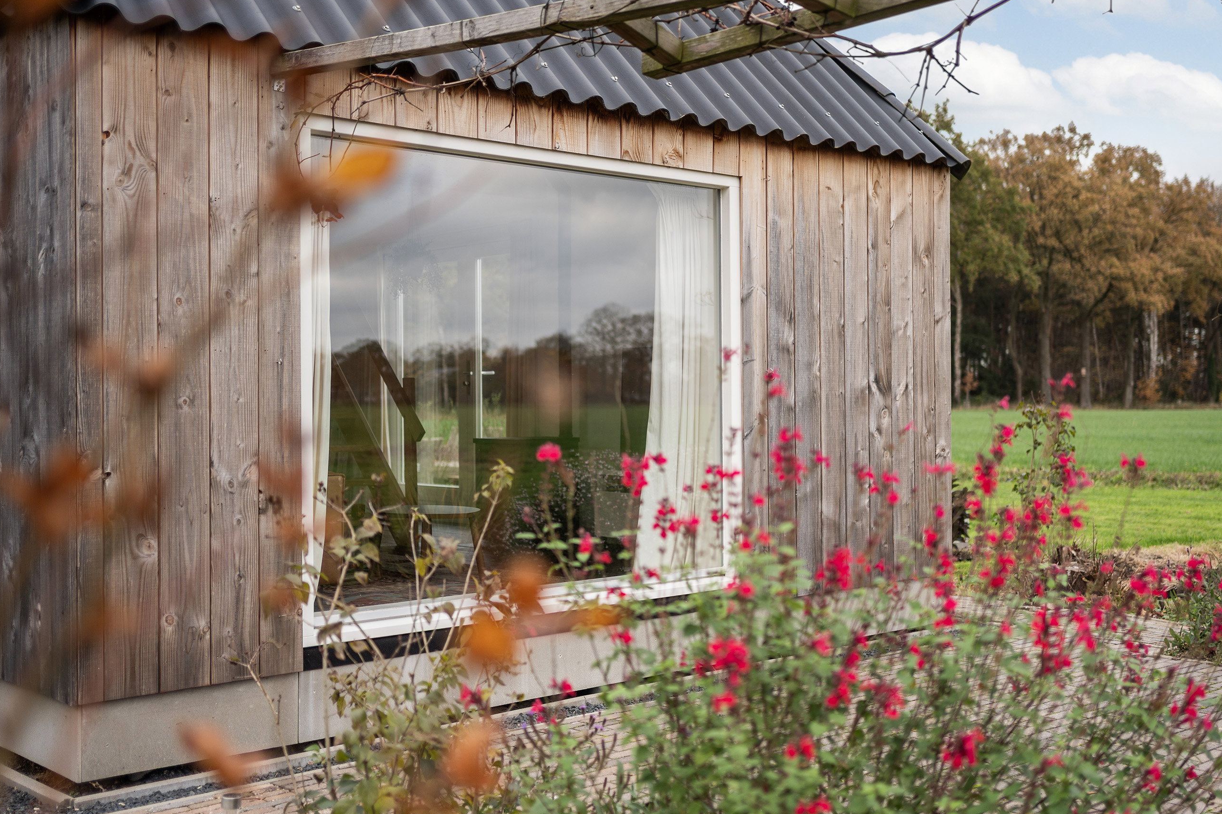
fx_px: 1392
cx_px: 711
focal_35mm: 41
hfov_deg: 47.2
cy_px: 395
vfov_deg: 32.6
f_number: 1.8
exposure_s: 1/500
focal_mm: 35
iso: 100
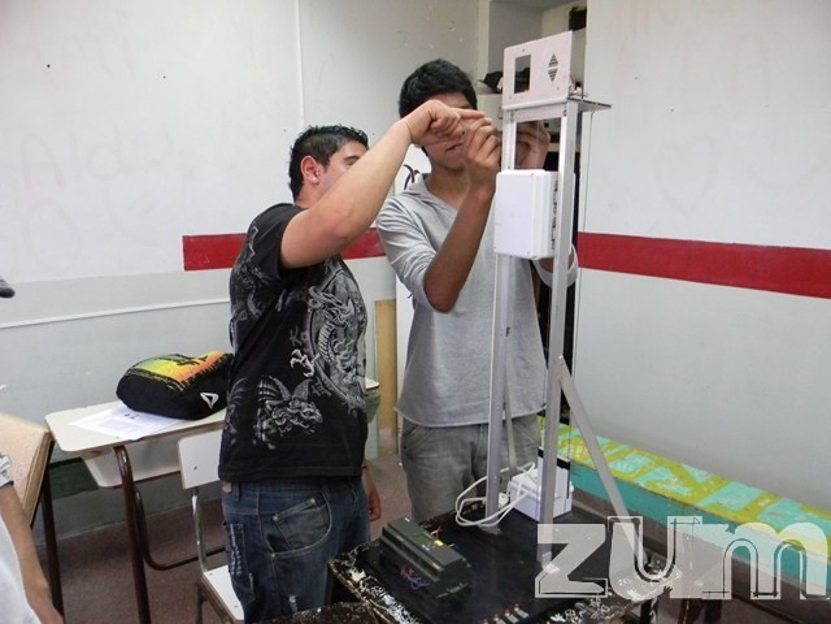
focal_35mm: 28
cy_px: 312
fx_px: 672
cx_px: 416
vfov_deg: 49.7
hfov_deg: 63.4
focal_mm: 5
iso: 400
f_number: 3.5
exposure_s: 1/26.7
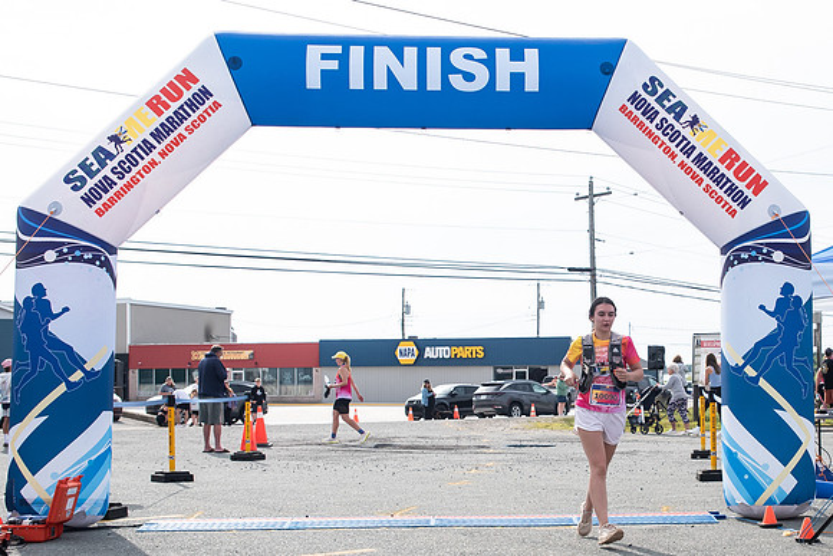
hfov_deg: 34.2
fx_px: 1332
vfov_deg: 23.5
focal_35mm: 58
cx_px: 599
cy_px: 364
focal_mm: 32
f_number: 4
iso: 800
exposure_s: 1/3200
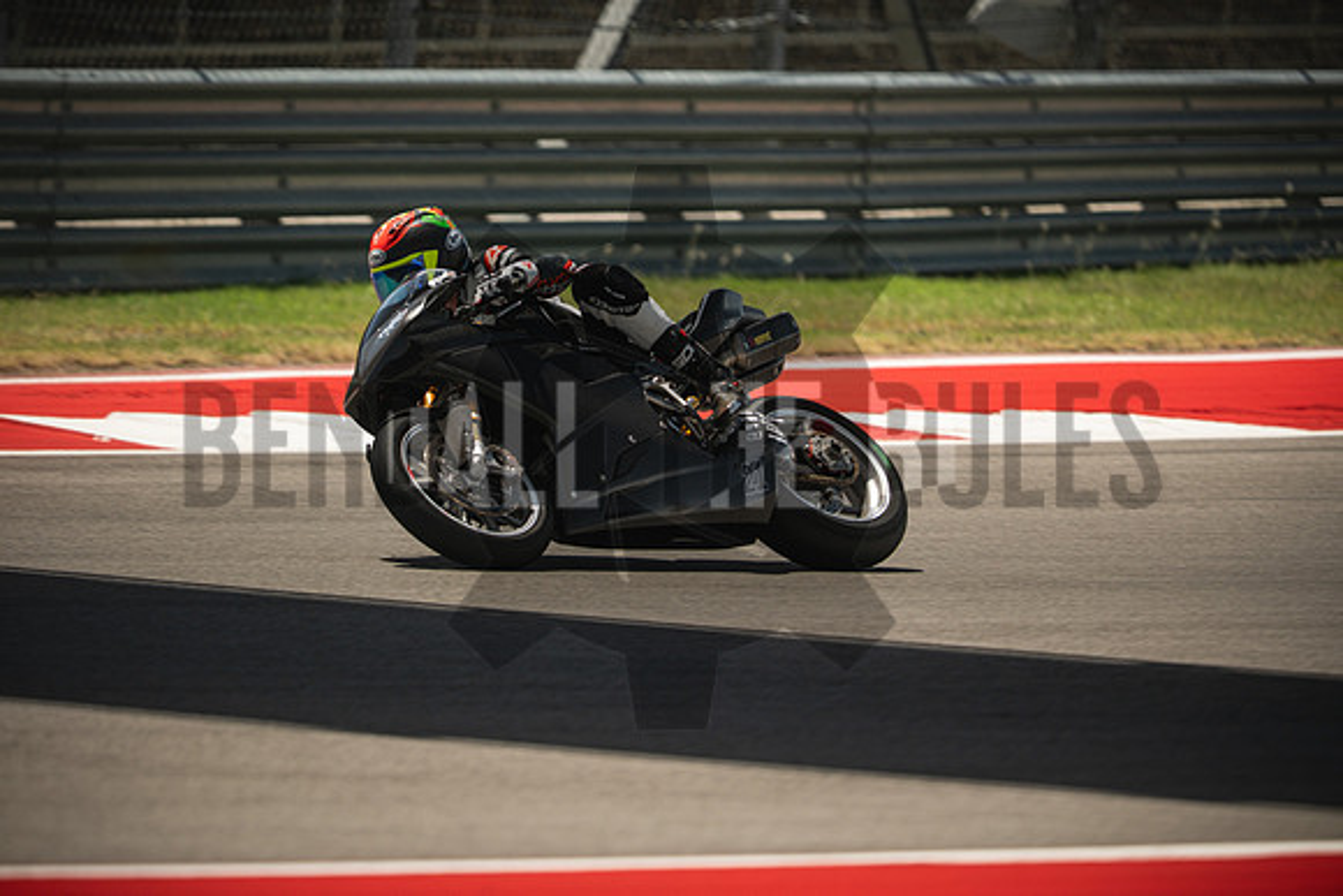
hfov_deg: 4.9
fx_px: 15671
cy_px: 448
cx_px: 672
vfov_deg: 3.3
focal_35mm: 420
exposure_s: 1/1600
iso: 160
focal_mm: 280
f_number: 2.8
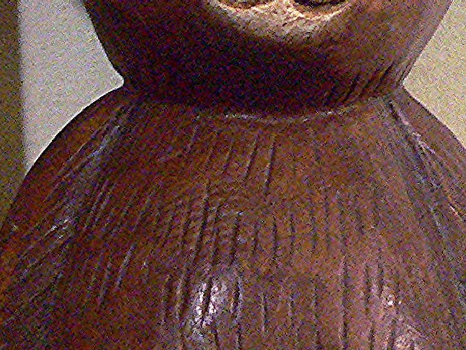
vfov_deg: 12.0
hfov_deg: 16.0
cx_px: 184
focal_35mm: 123
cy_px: 259
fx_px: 1656
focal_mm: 6
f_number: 2.8
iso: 400
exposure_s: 1/13
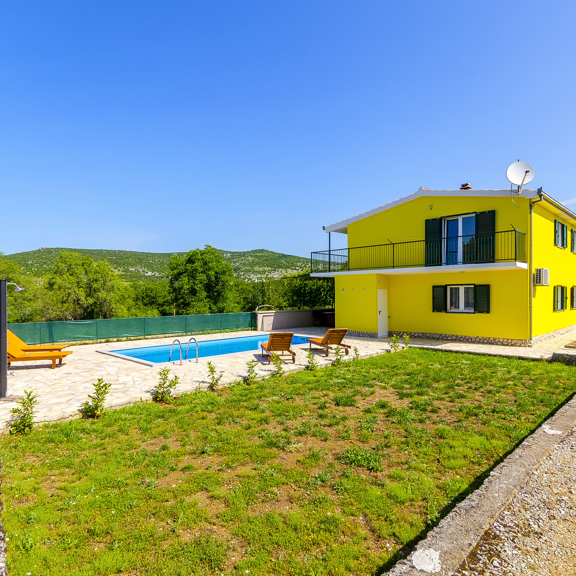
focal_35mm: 20
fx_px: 377
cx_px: 278
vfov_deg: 74.8
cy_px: 296
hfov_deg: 74.8
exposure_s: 1/1000
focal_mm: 10
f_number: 6.3
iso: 100
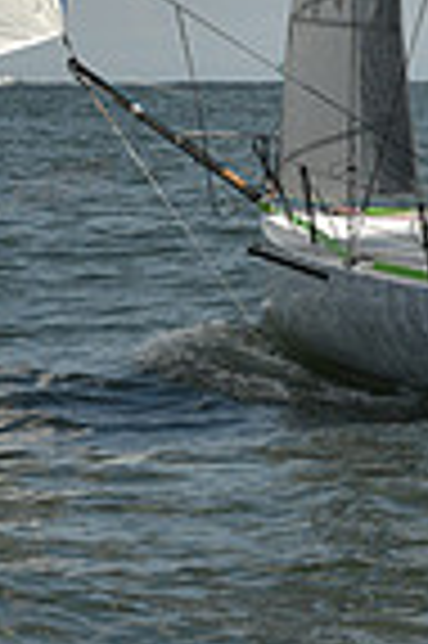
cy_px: -518
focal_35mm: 284
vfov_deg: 7.1
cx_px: 345
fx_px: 5077
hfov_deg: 4.8
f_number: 8
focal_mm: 70
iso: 320
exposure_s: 1/2000
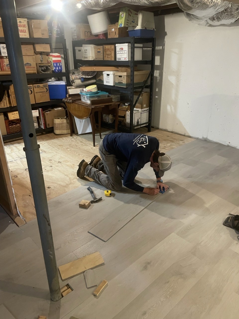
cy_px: 160
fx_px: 239
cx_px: 120
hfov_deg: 53.1
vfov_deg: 67.3
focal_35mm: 26
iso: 500
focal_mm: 4.2
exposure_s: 1/30
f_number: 1.6
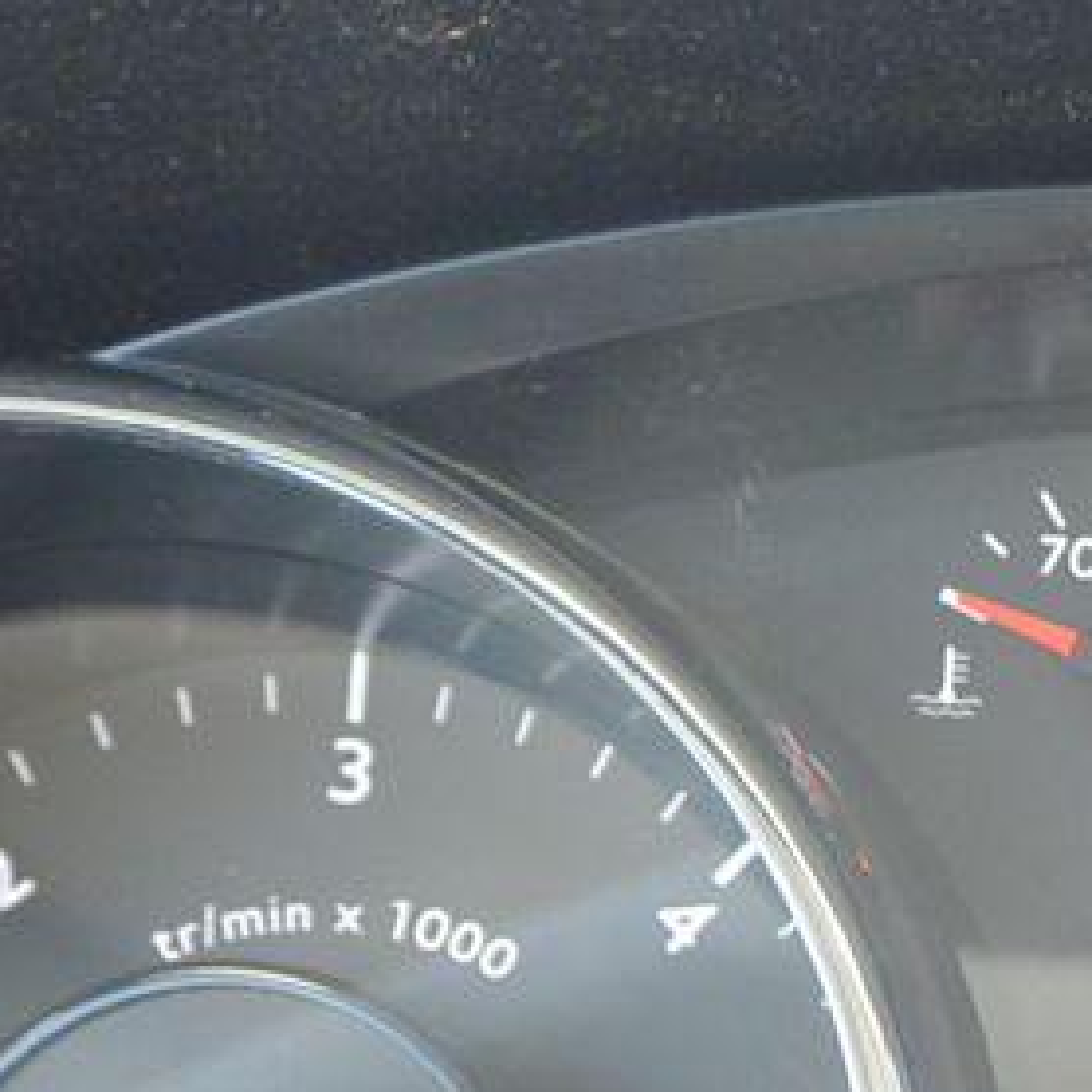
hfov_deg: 16.8
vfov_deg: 17.9
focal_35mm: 94
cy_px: 1149
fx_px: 3355
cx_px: 1626
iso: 400
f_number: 3.5
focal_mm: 11.4
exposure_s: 1/80
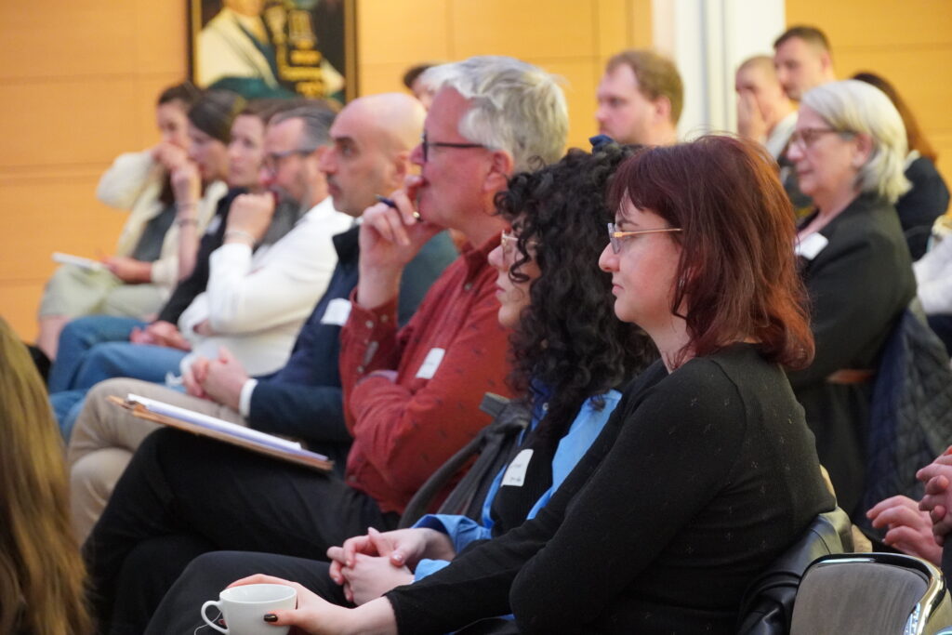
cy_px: 318
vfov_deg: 9.9
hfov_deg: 14.9
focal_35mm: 138
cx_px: 476
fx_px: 3650
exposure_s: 1/50
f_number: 5.6
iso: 6400
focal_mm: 92
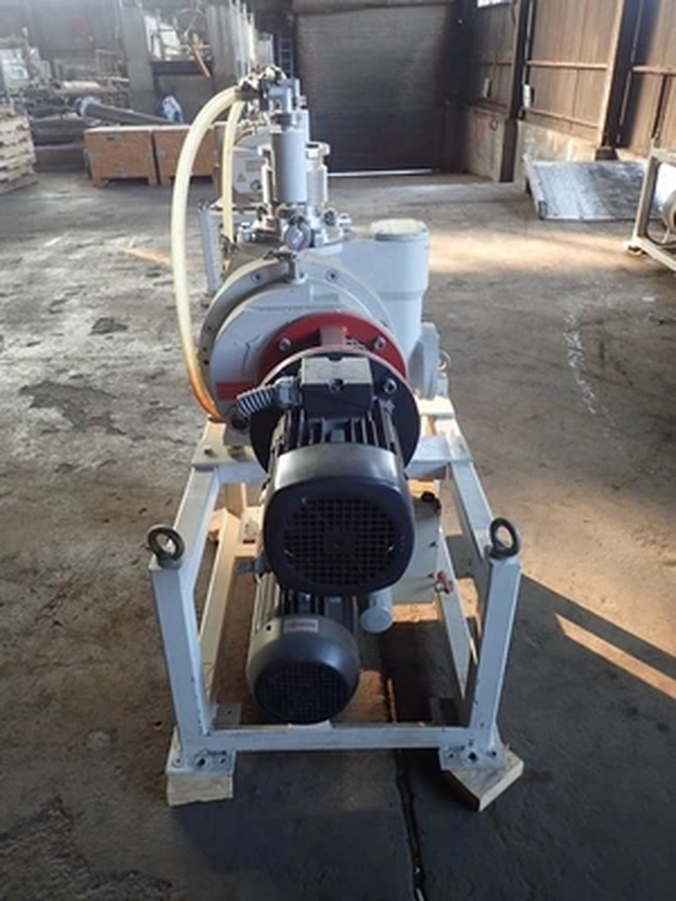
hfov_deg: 54.9
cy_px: 450
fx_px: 651
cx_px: 338
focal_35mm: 25
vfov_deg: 69.4
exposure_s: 1/30
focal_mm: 4.5
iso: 250
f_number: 2
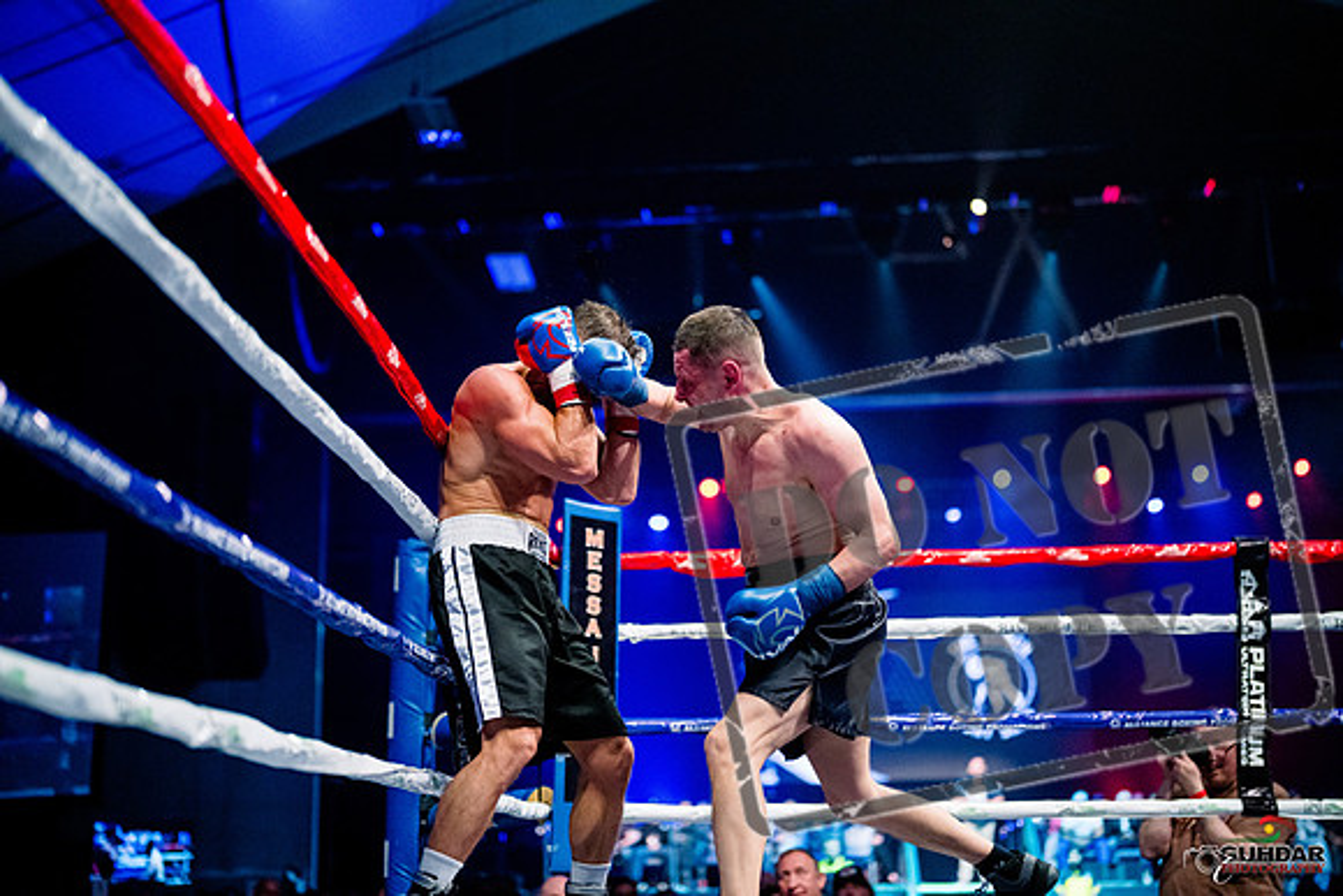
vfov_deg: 27.0
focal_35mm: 50
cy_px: 448
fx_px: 1866
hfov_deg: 39.6
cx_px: 672
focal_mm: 50
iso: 6400
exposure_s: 1/1600
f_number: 1.4
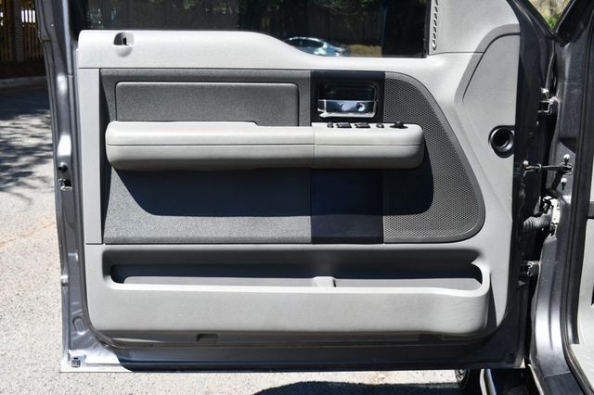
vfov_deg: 38.8
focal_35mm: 34
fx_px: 561
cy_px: 198
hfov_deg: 55.8
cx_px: 297
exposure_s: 1/250
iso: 200
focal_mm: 23
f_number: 8
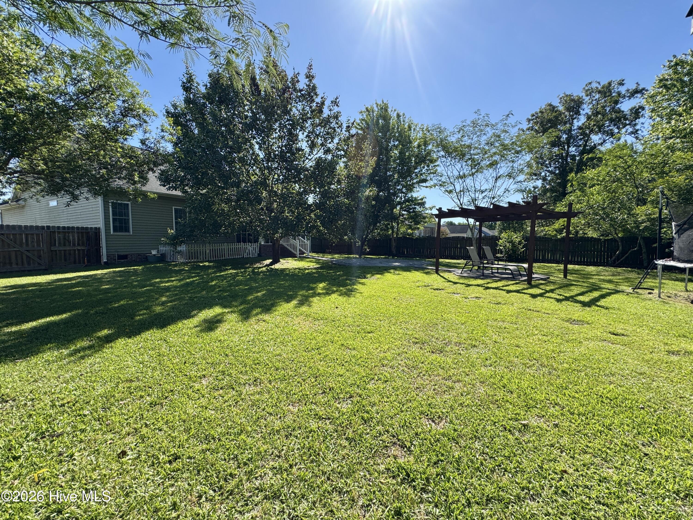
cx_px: 346
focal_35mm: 14
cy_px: 260
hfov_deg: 102.1
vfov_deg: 85.7
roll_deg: +0.2
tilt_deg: -5.1
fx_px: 280
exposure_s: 1/932
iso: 50
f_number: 2.2
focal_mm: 2.22
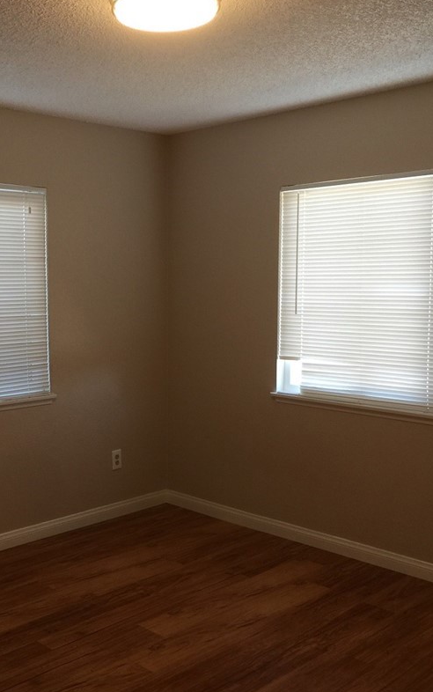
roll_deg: -0.4
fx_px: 754
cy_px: 363
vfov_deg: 49.2
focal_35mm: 40
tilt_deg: -3.1
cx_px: 112
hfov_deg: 31.5
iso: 32
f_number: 2.2
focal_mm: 4.15
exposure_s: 1/30
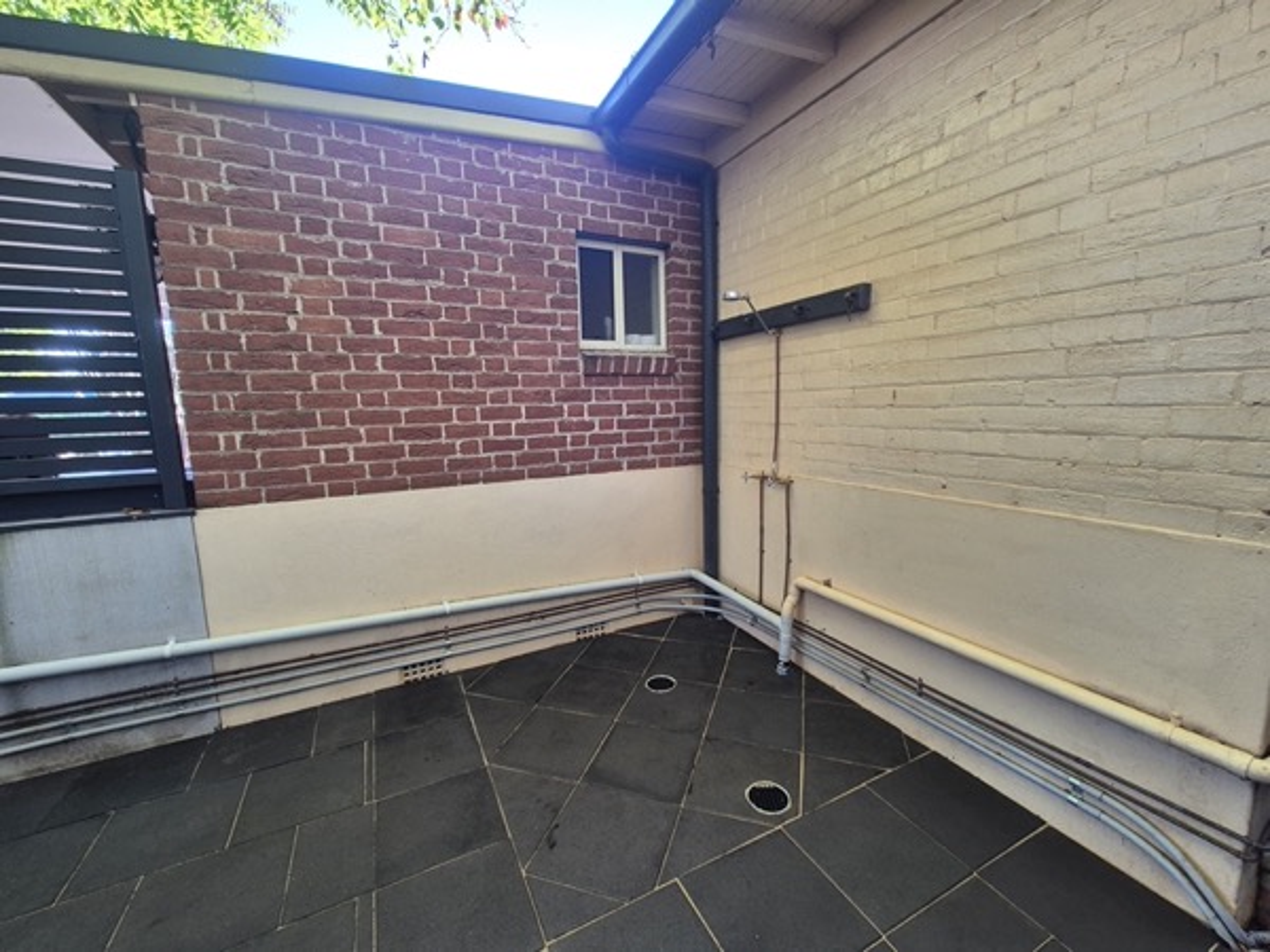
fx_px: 477
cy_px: 476
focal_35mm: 13
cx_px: 635
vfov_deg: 89.9
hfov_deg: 106.2
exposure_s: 1/50
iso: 100
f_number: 2.2
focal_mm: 2.2
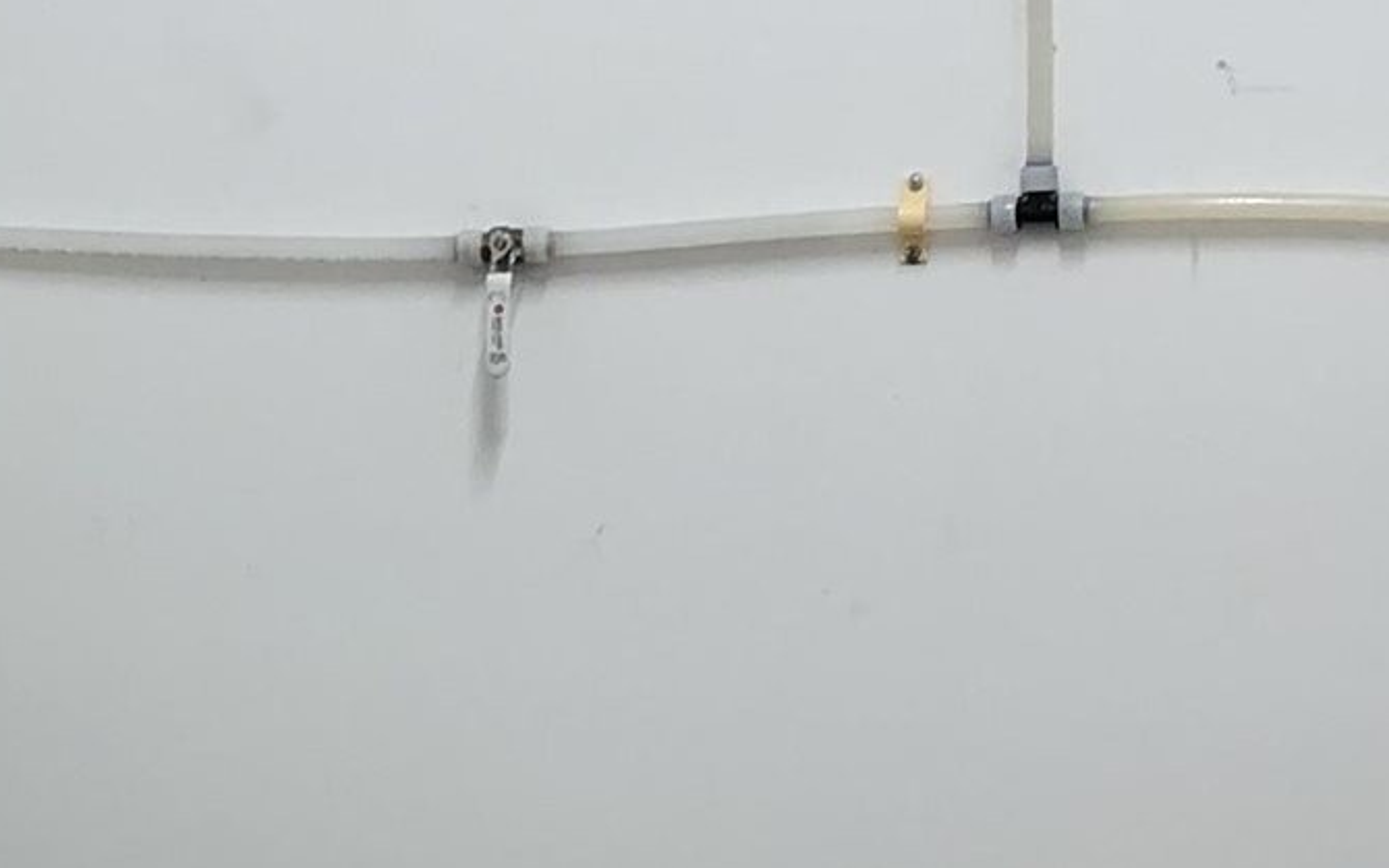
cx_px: -91
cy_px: 1226
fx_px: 5149
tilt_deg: -8.4
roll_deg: -2.5
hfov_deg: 15.0
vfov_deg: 9.4
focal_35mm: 136
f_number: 1.8
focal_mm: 4
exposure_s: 1/40
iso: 25
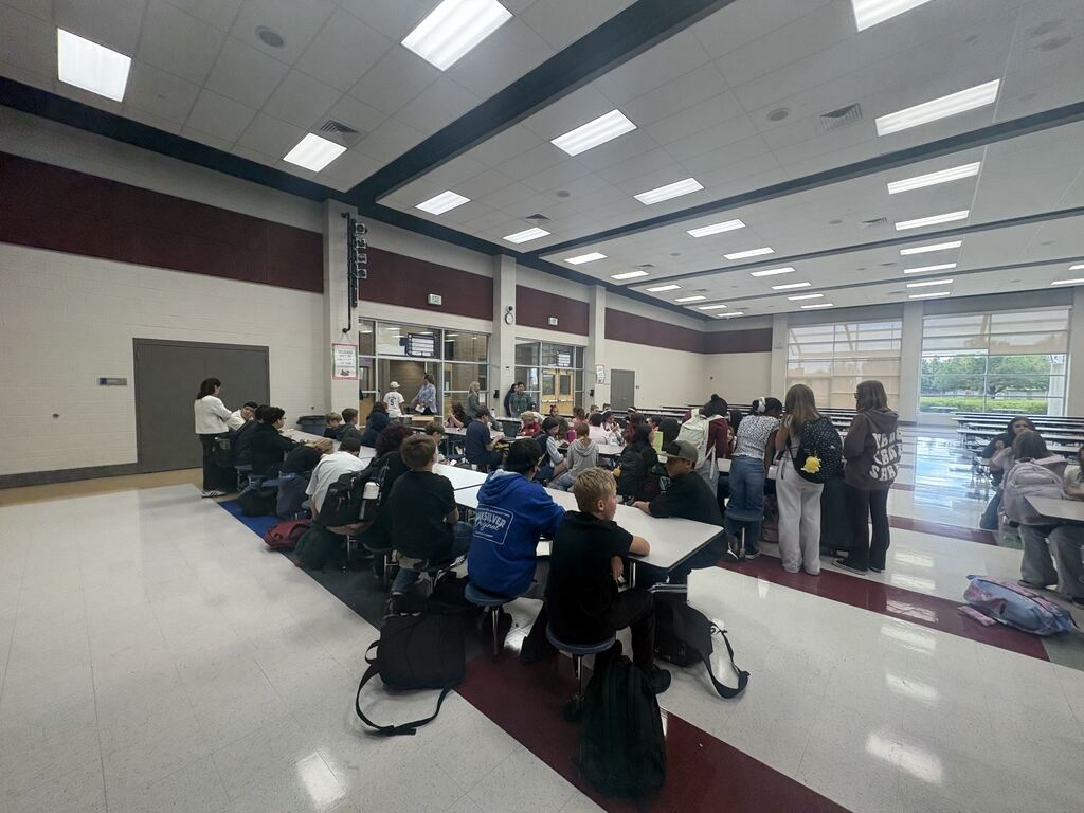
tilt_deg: -0.6
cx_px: 542
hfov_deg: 102.1
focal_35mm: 14
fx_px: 438
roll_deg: +0.5
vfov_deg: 85.7
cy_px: 406
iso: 320
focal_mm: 2.22
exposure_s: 1/120
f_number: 2.2
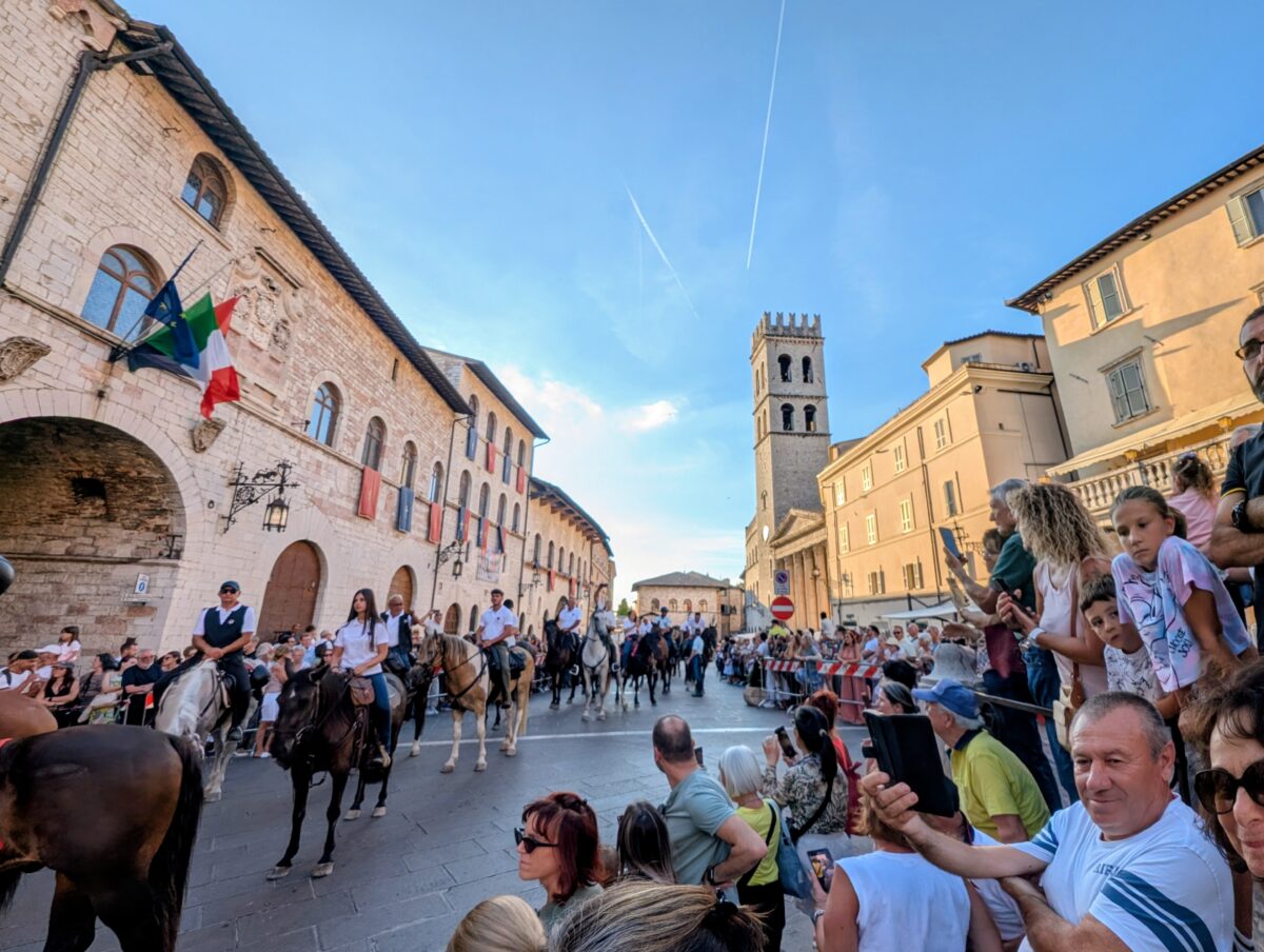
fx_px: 475
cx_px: 632
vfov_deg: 90.1
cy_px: 476
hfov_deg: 106.1
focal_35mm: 13
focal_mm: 1.95
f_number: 2.2
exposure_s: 1/850
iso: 43
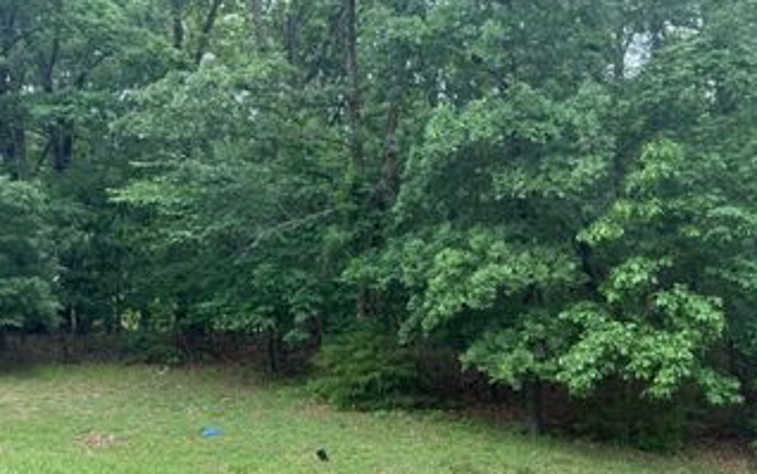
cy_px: 320
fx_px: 826
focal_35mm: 40
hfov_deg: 47.4
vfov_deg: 31.7
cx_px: 571
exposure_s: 1/683
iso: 80
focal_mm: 6.76
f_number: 1.78
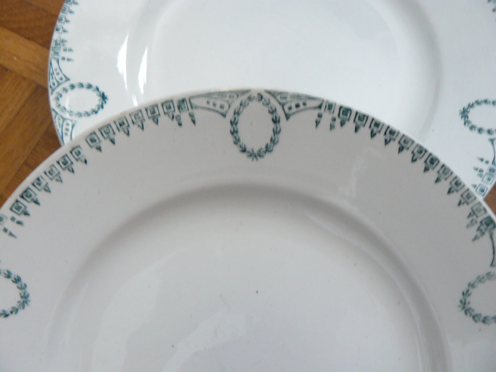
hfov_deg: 51.4
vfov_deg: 39.7
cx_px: 248
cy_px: 186
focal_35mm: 36
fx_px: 516
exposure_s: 1/10
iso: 200
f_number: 2.8
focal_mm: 6
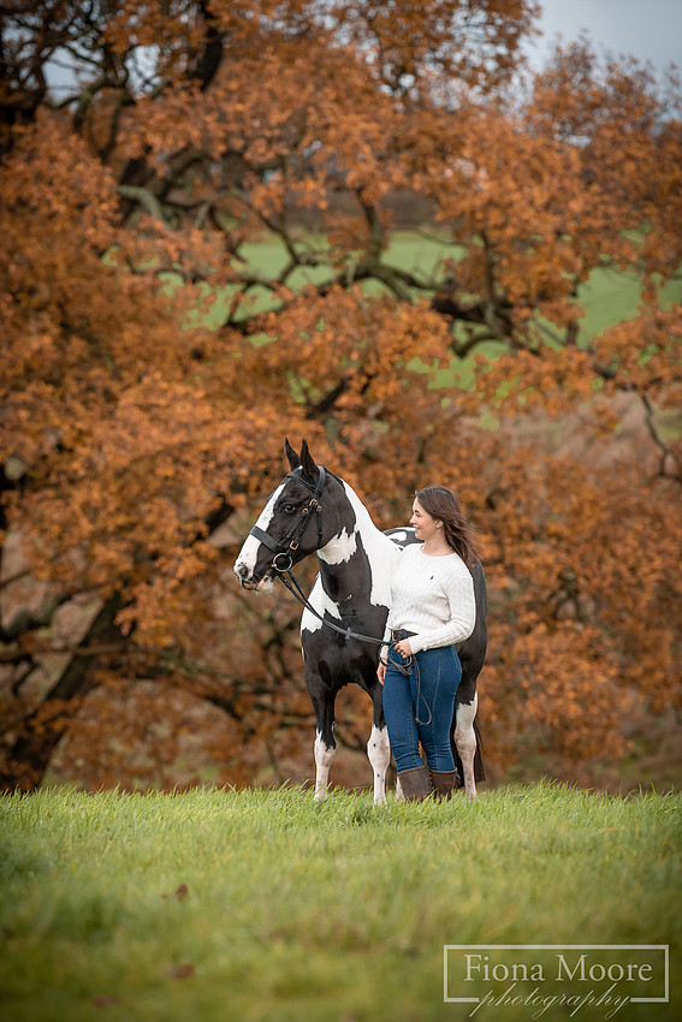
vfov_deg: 10.3
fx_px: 5681
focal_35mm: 200
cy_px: 511
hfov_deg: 6.9
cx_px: 341
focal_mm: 200
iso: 450
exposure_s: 1/400
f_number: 4
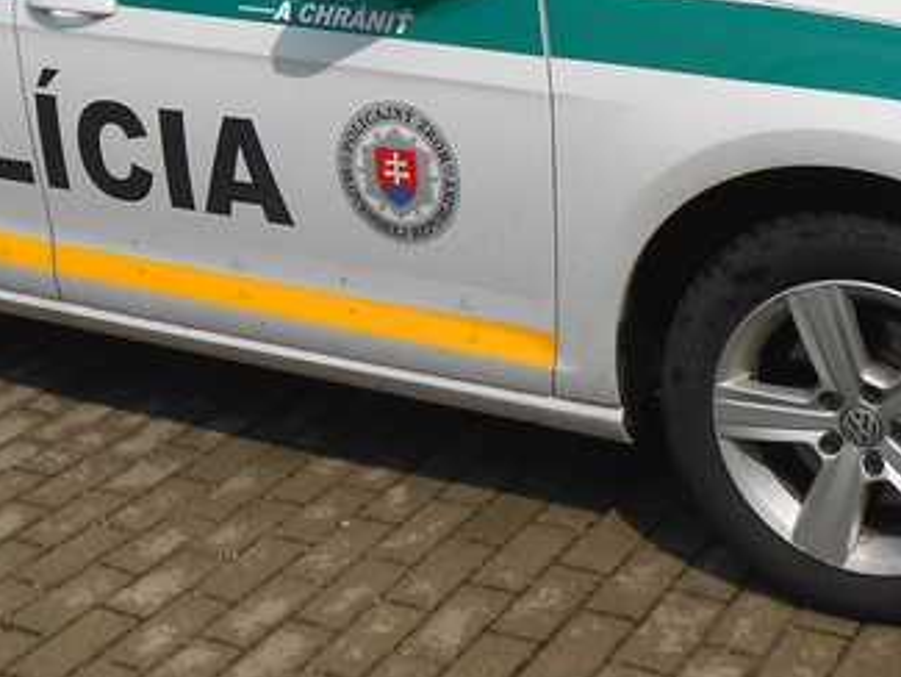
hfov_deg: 30.2
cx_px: 549
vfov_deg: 22.2
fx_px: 1666
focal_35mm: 64
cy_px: 22
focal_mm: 4.6
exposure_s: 1/250
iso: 100
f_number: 11.5
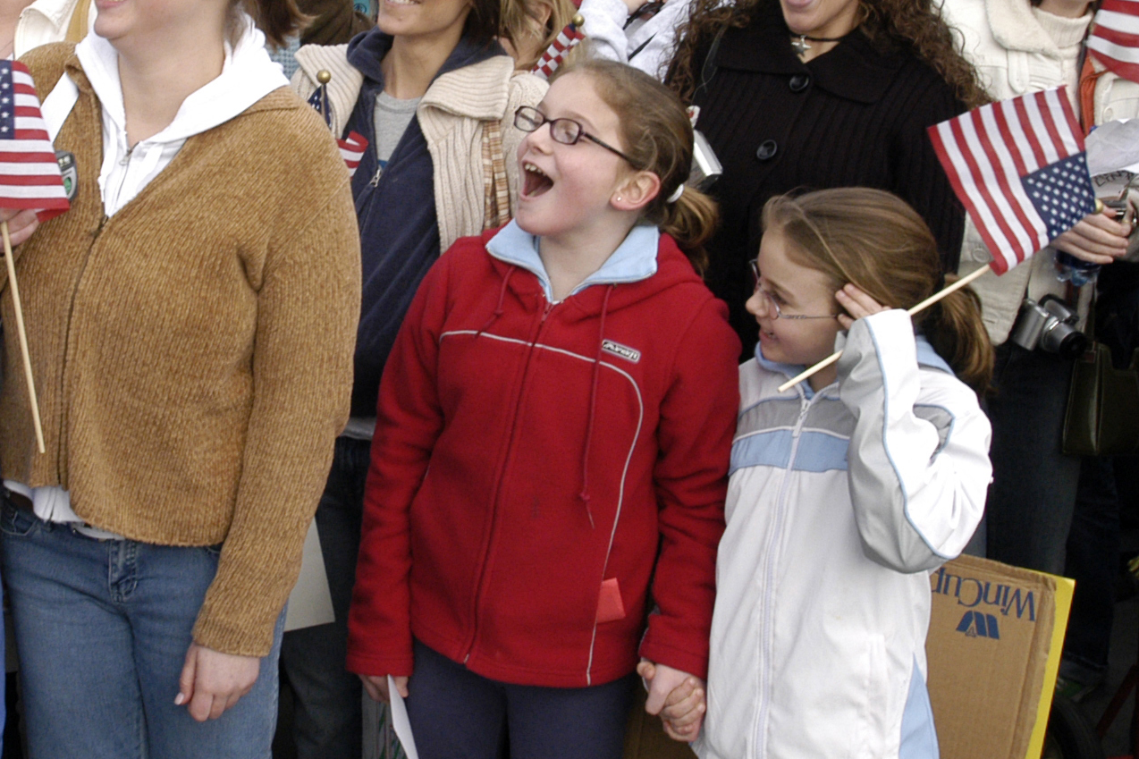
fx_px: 1904
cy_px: 194
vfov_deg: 22.4
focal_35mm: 60
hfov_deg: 32.9
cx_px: 354
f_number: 10
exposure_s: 1/250
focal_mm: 17
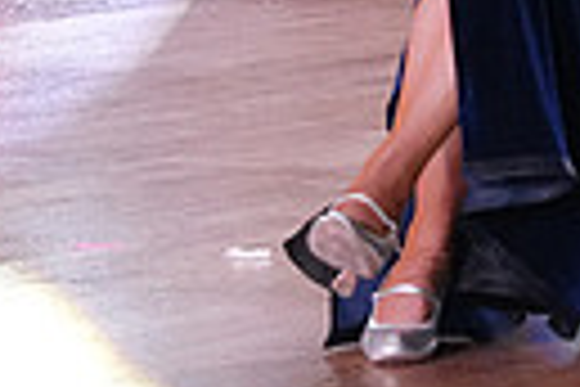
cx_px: 841
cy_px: -335
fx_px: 6686
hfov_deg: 4.9
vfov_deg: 3.3
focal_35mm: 415
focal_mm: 92
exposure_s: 1/320
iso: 5000
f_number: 5.6
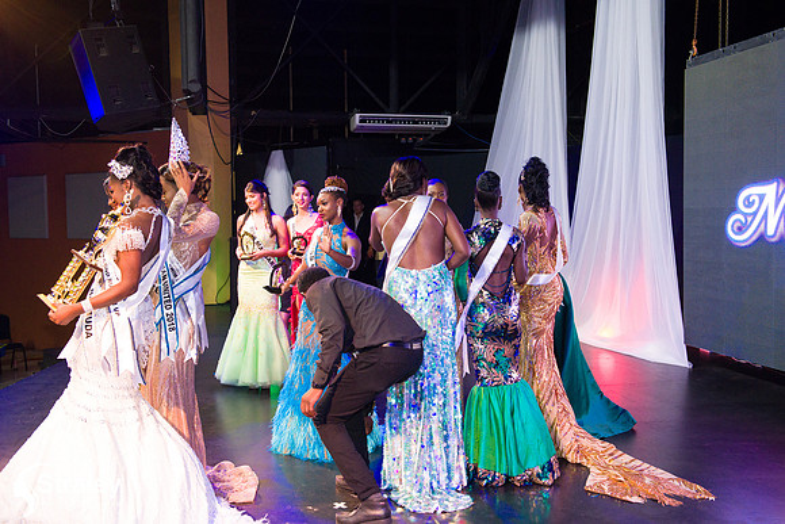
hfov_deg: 50.7
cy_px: 262
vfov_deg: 35.1
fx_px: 829
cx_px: 392
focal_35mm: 38
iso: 4000
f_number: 5
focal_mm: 38
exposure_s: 1/160
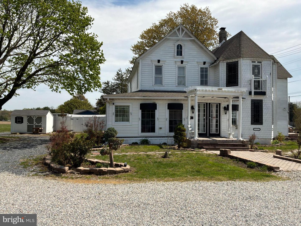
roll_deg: +0.4
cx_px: 150
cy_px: 113
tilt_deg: +1.0
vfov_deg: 49.7
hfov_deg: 63.4
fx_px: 243
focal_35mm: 28
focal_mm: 3
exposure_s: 1/2959
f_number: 1.8
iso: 25
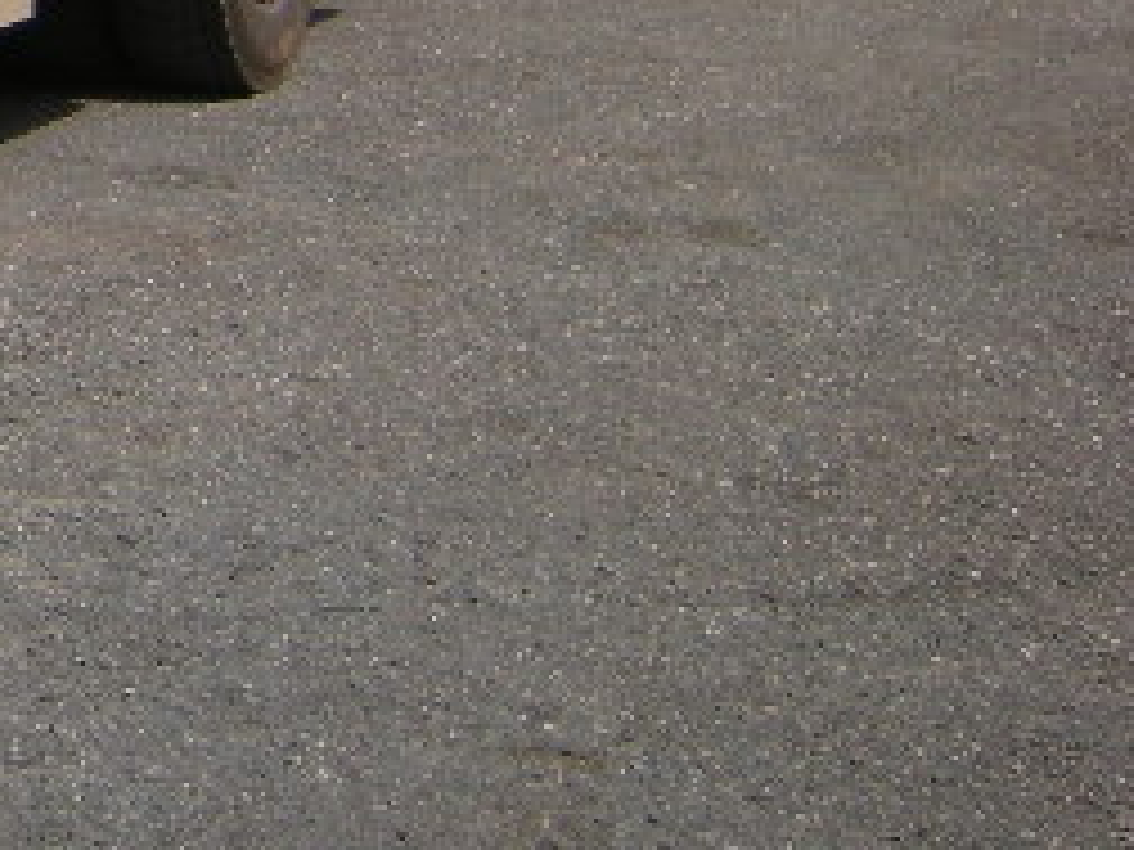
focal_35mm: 114
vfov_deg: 12.3
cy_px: -481
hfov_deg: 14.3
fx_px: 3735
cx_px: -1161
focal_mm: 4.7
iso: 64
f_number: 5.6
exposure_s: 1/325
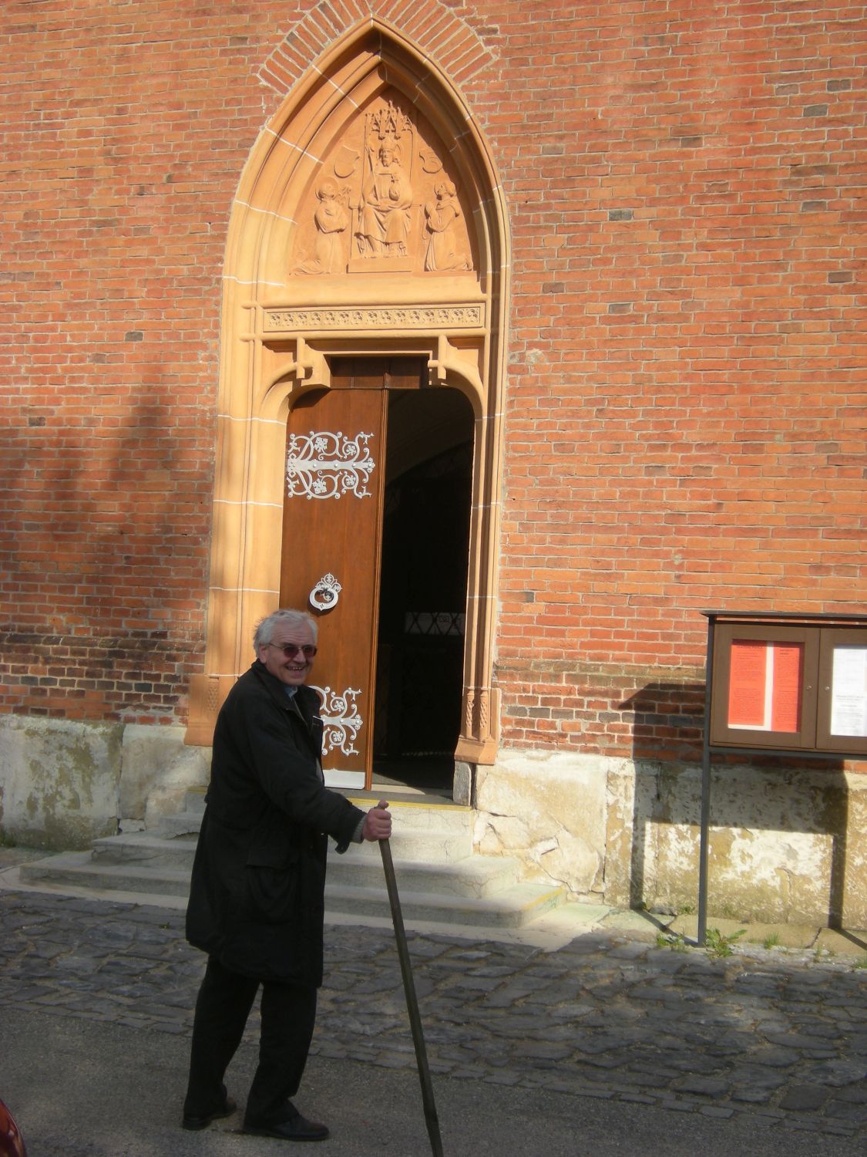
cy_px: 578
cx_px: 434
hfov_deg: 28.0
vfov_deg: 36.8
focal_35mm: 52
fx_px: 1737
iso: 64
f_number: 3.8
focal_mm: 8.8
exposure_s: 1/448
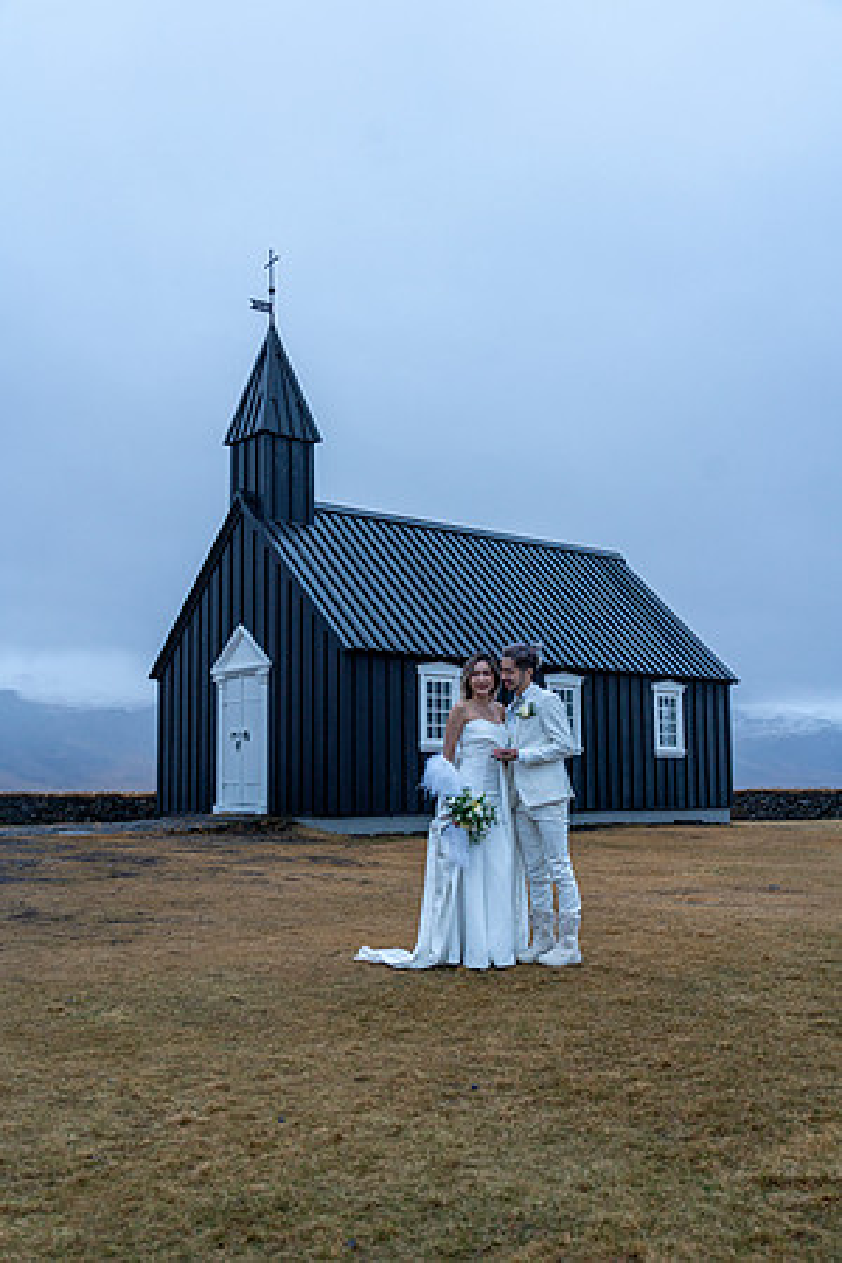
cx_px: 421
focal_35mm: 34
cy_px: 632
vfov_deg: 55.8
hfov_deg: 38.9
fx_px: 1193
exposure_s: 1/20
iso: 400
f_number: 4
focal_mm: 34
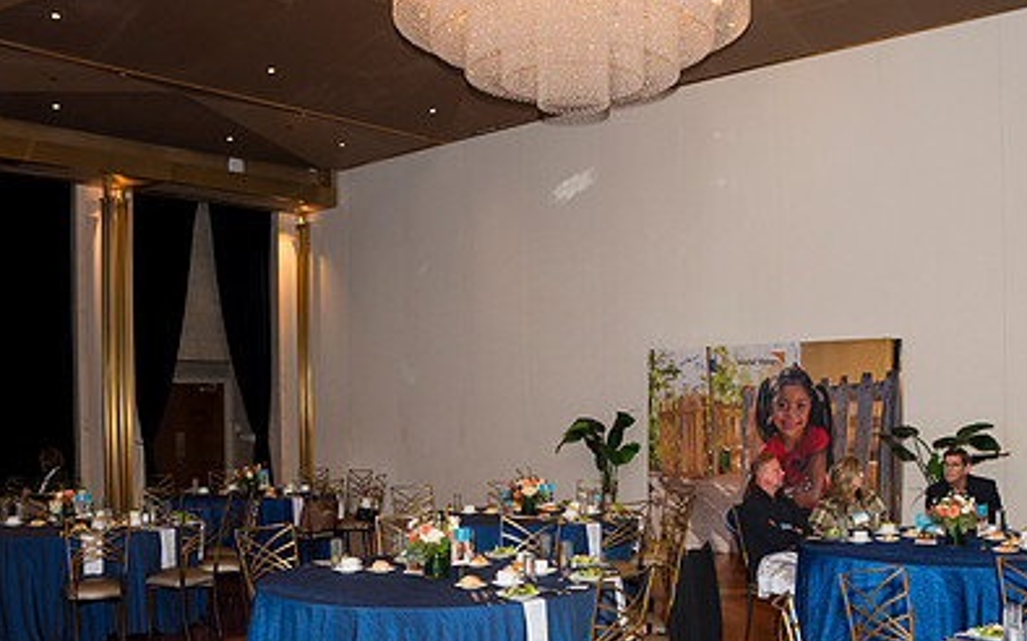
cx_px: 607
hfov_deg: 53.7
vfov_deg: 34.9
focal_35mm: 36
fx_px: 1007
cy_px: 442
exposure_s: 1/125
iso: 800
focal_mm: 24
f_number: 5.6
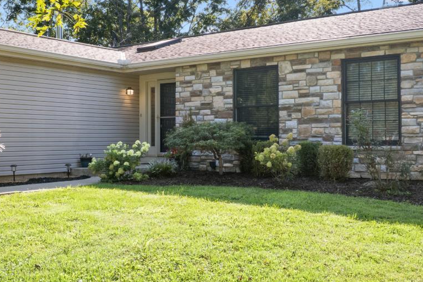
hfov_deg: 45.4
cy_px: 112
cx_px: 194
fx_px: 505
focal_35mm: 43
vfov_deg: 31.1
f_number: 2.8
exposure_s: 1/350
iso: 100
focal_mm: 8.38
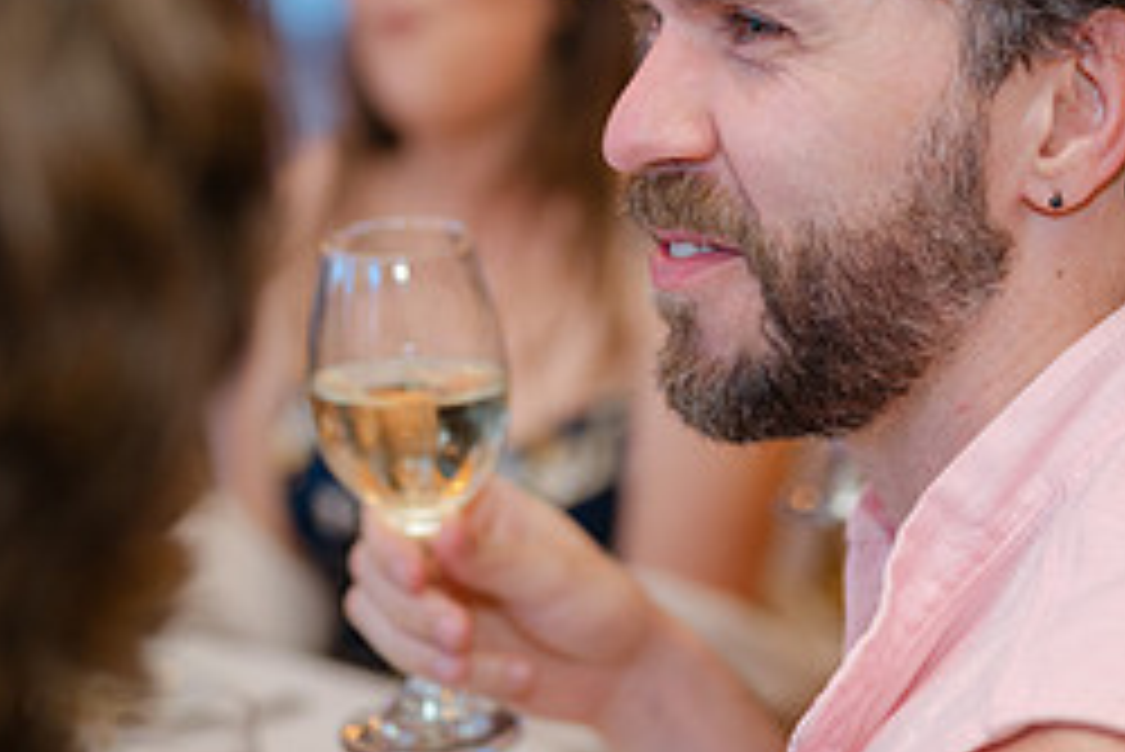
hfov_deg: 17.6
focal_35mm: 116
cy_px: 263
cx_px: 486
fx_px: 3627
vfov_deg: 11.8
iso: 320
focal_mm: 50
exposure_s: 1/100
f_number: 1.8
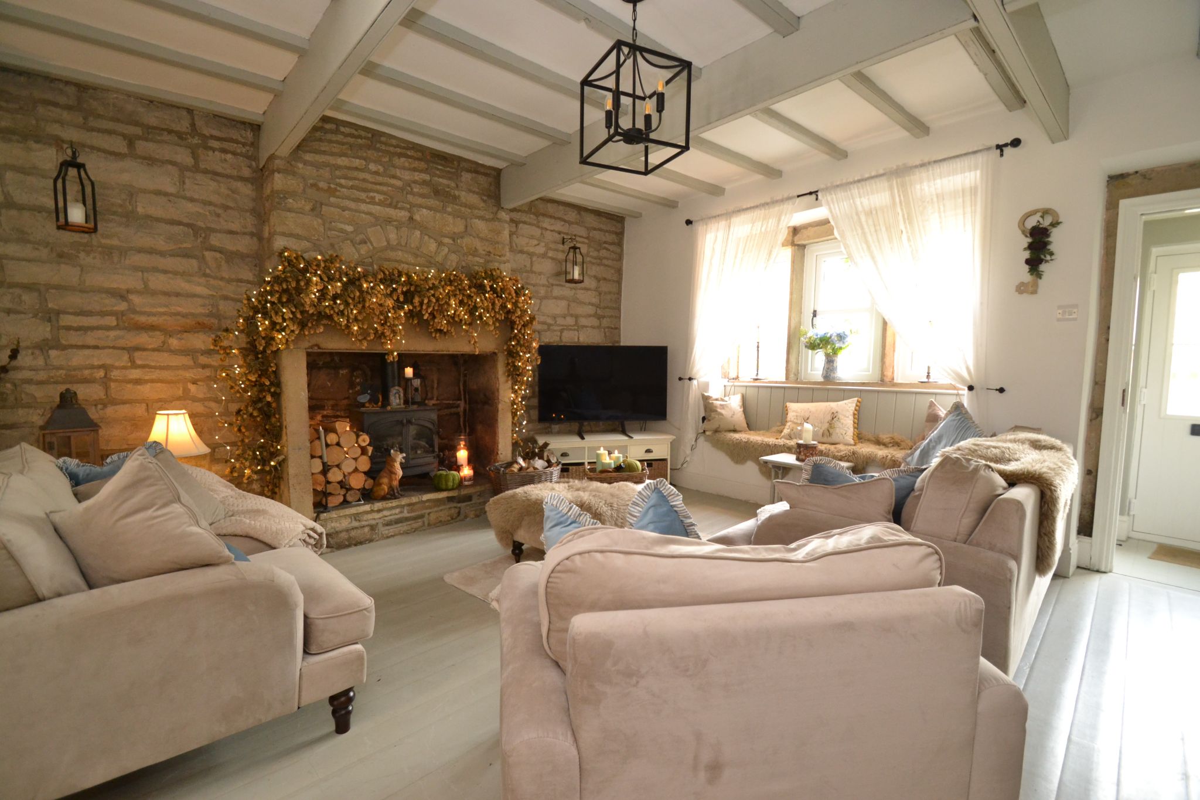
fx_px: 500
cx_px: 600
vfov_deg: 77.3
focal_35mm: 15
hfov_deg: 100.4
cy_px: 400
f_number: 3.5
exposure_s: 1/60
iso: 1600
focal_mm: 10
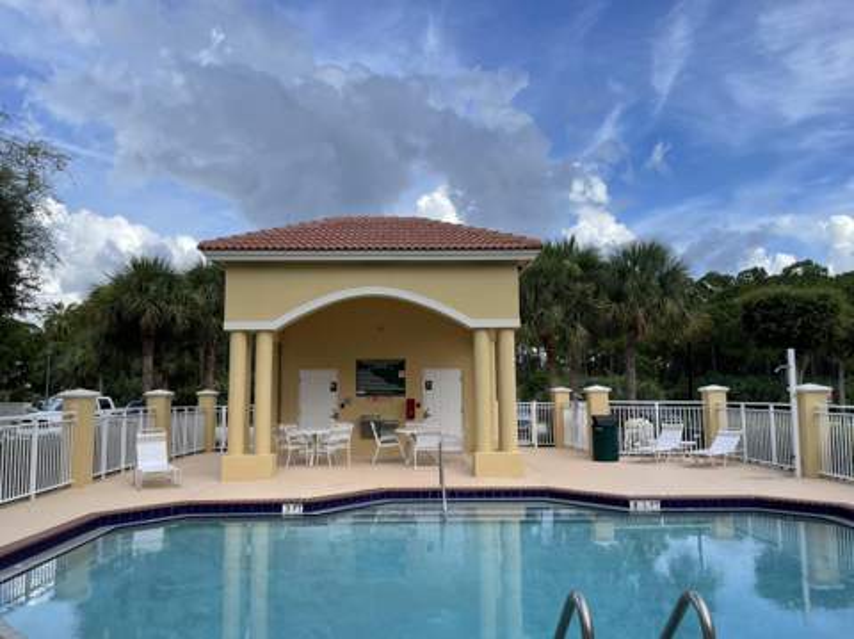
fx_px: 641
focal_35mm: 26
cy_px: 320
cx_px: 427
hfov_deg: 67.4
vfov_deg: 53.0
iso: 32
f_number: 1.6
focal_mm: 4.2
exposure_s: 1/2564
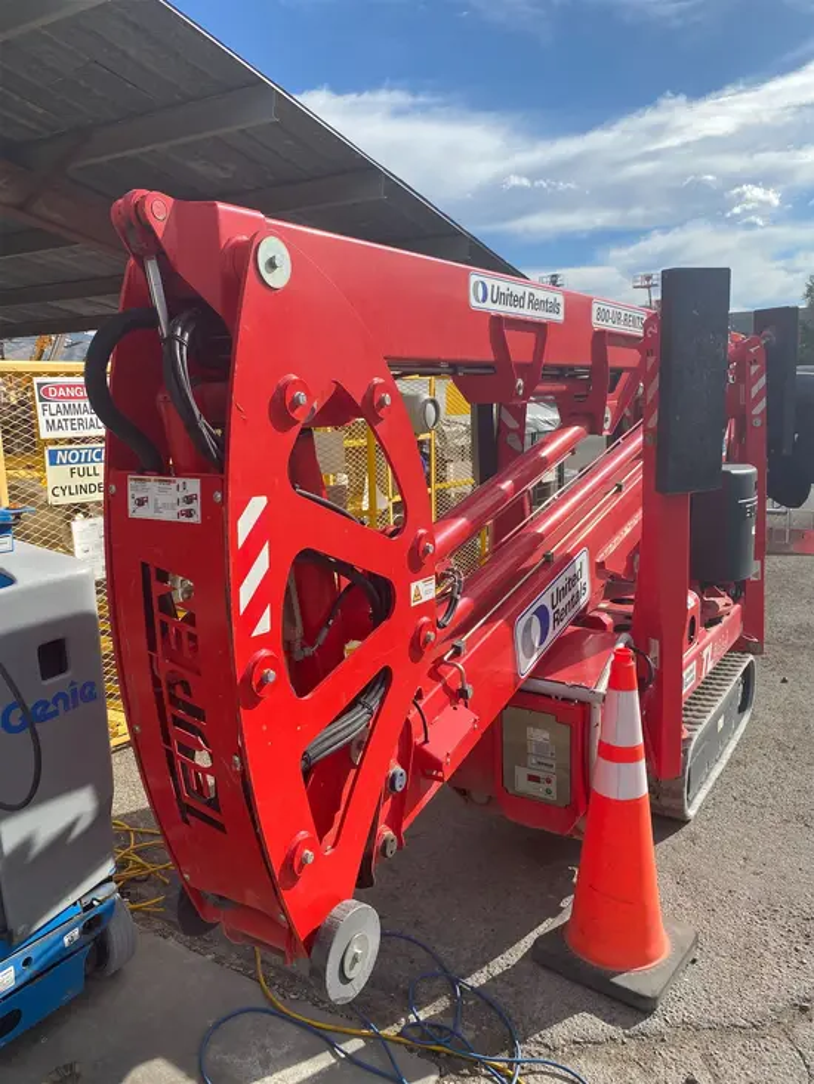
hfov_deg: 53.1
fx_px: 815
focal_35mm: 26
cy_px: 542
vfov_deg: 67.3
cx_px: 407
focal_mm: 4.25
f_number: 1.8
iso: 32
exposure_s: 1/2513
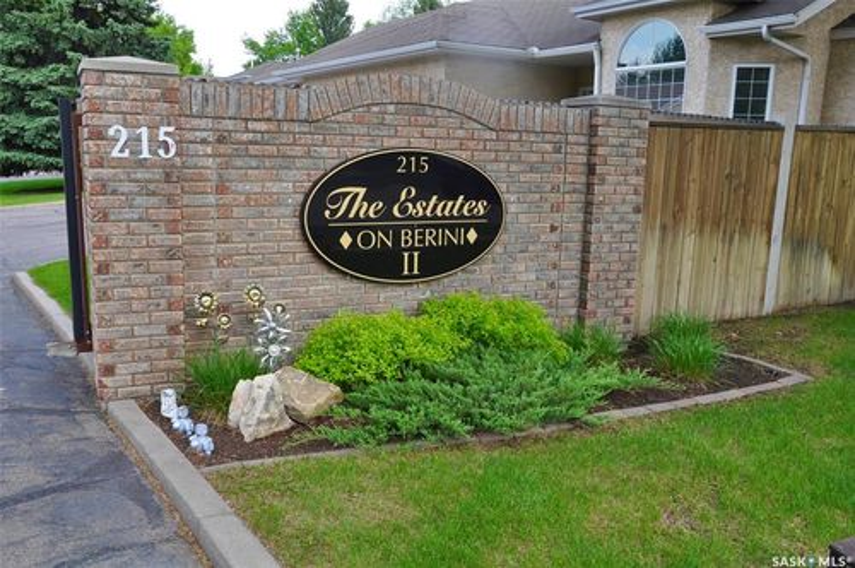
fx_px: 783
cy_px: 284
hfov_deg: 57.3
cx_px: 428
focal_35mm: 33
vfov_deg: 39.9
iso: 200
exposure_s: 1/200
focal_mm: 22
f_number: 7.1
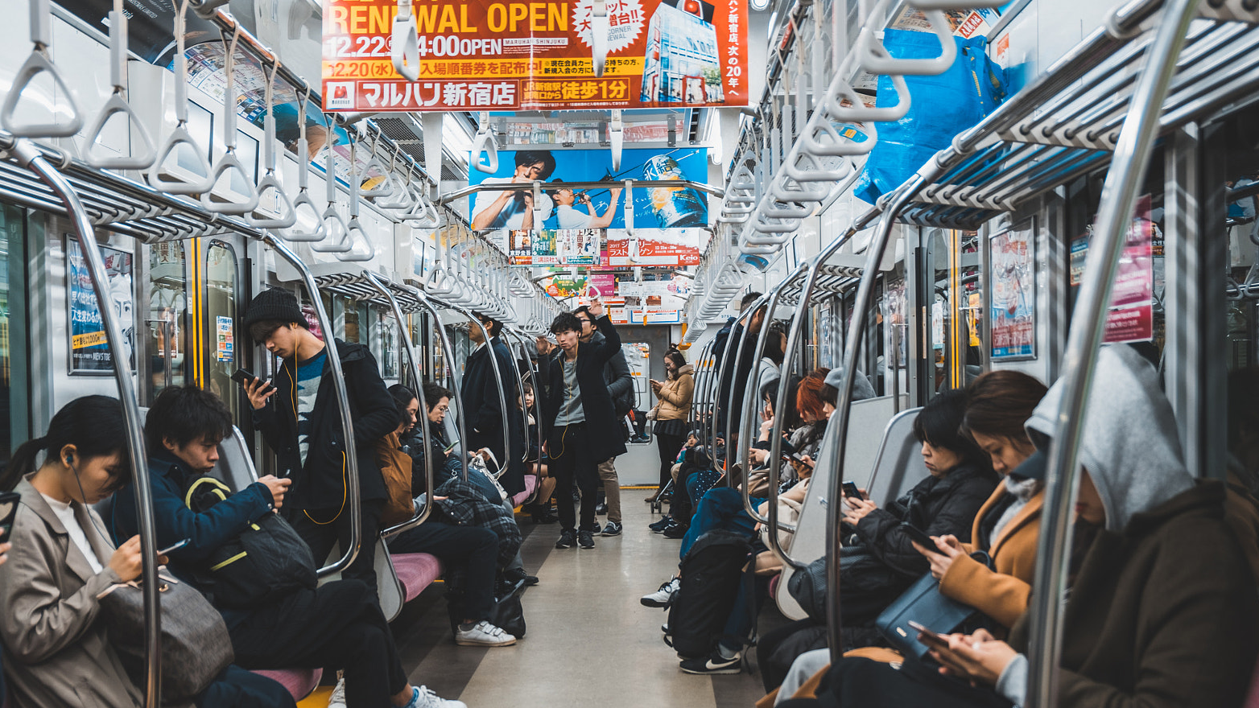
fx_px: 1502
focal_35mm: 45
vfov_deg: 26.5
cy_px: 416
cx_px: 617
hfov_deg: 45.5
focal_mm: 27.7
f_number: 3.2
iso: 200
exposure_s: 1/20
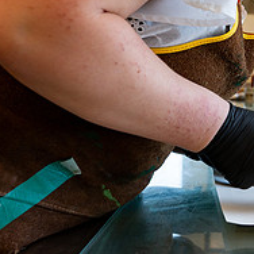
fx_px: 490
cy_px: 74
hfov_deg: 27.3
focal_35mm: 59
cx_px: 257
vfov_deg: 28.8
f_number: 4
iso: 500
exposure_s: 1/250
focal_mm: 22.5
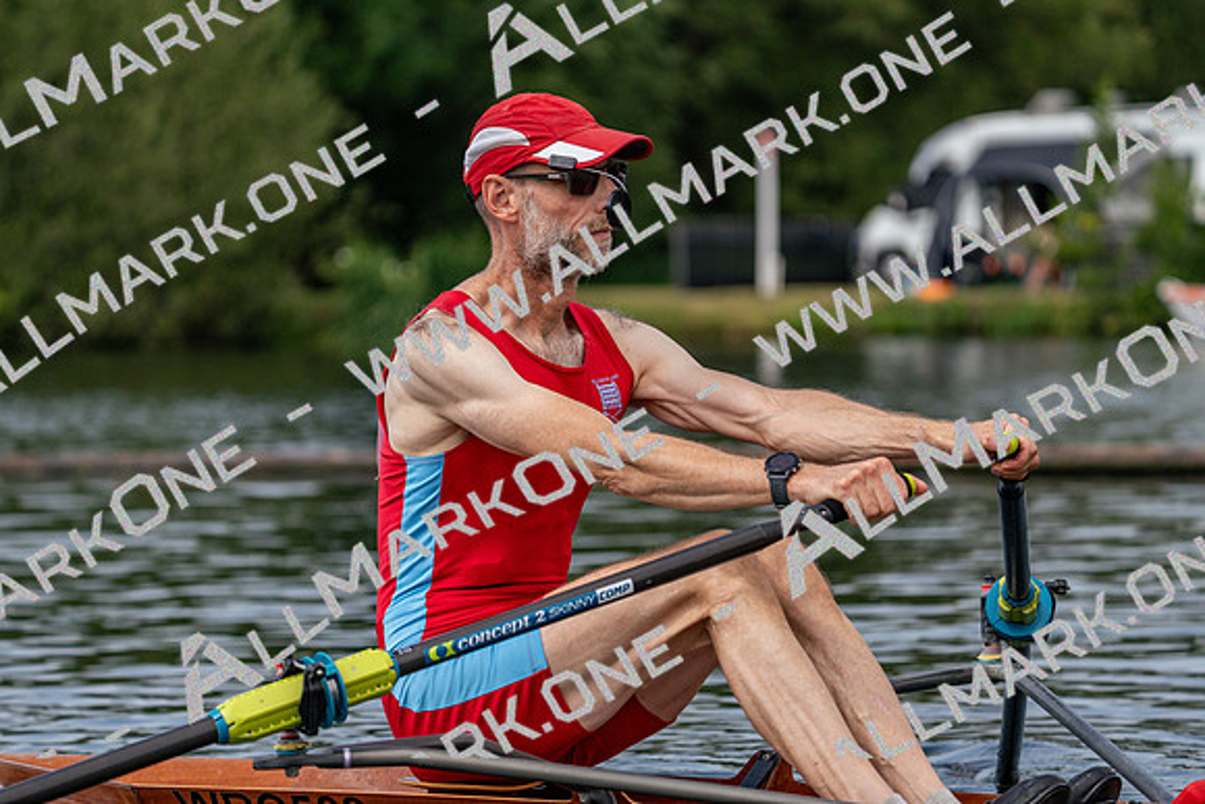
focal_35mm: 200
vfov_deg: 6.9
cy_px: 402
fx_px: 6696
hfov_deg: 10.3
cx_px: 602
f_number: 5.6
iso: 320
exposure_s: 1/1600
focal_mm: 200
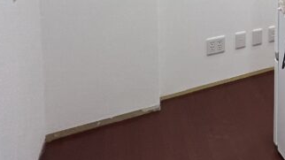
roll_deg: -1.9
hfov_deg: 28.7
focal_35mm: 45
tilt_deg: -4.1
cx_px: 428
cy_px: -78
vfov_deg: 22.1
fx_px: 340
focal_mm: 1.57
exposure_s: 1/100
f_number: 1.8
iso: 100
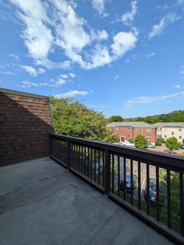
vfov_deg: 102.1
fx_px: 99
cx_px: 92
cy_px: 122
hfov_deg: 85.7
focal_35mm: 14
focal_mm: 1.83
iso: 51
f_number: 2.2
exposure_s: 1/1250
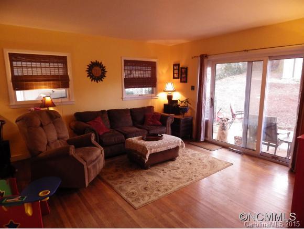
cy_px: 114
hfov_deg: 76.3
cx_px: 152
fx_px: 193
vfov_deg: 61.2
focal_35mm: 22
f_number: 3.1
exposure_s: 1/45
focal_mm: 4
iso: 640
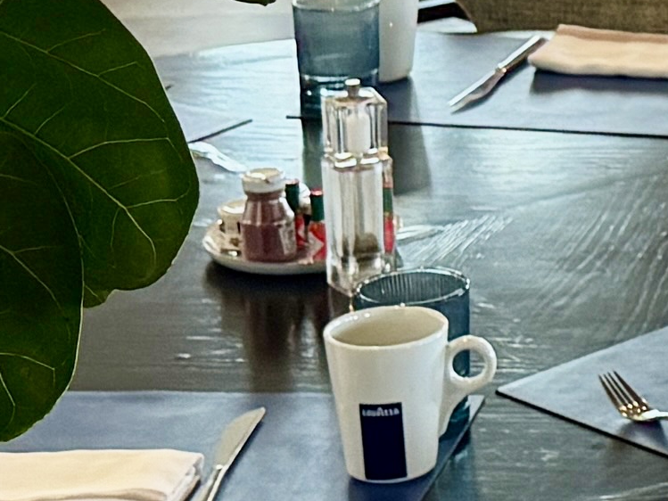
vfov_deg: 7.9
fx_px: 3532
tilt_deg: -11.4
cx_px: 970
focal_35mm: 183
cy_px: -270
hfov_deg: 10.5
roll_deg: +0.2
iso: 200
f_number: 1.78
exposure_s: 1/60
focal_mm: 6.76
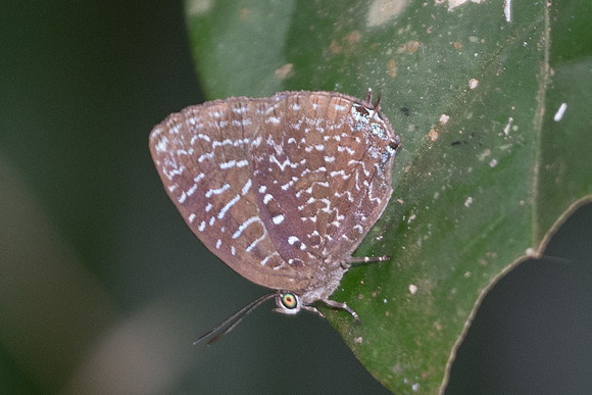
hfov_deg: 2.2
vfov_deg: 1.5
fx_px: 15108
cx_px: 412
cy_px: 216
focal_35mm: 919
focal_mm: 150
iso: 800
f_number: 3.2
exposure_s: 1/250
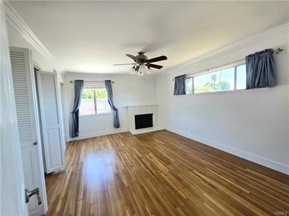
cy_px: 108
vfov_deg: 89.9
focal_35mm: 13
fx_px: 108
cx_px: 144
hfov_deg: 106.2
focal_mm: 2.2
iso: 200
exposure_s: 1/370
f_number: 1.9
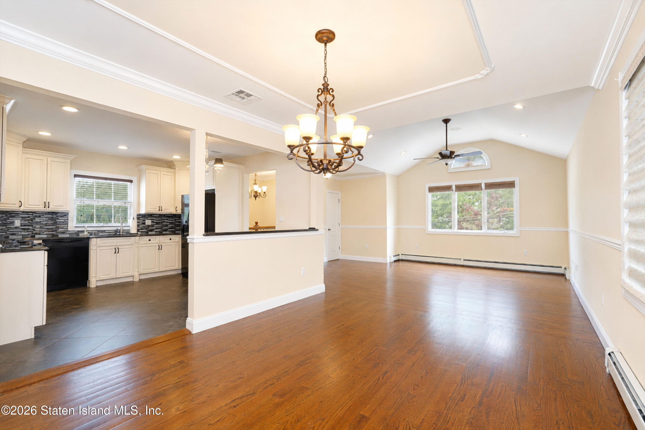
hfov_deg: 96.7
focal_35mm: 16
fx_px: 287
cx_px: 322
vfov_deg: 73.8
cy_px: 215
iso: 64
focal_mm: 16
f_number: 4
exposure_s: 1/25
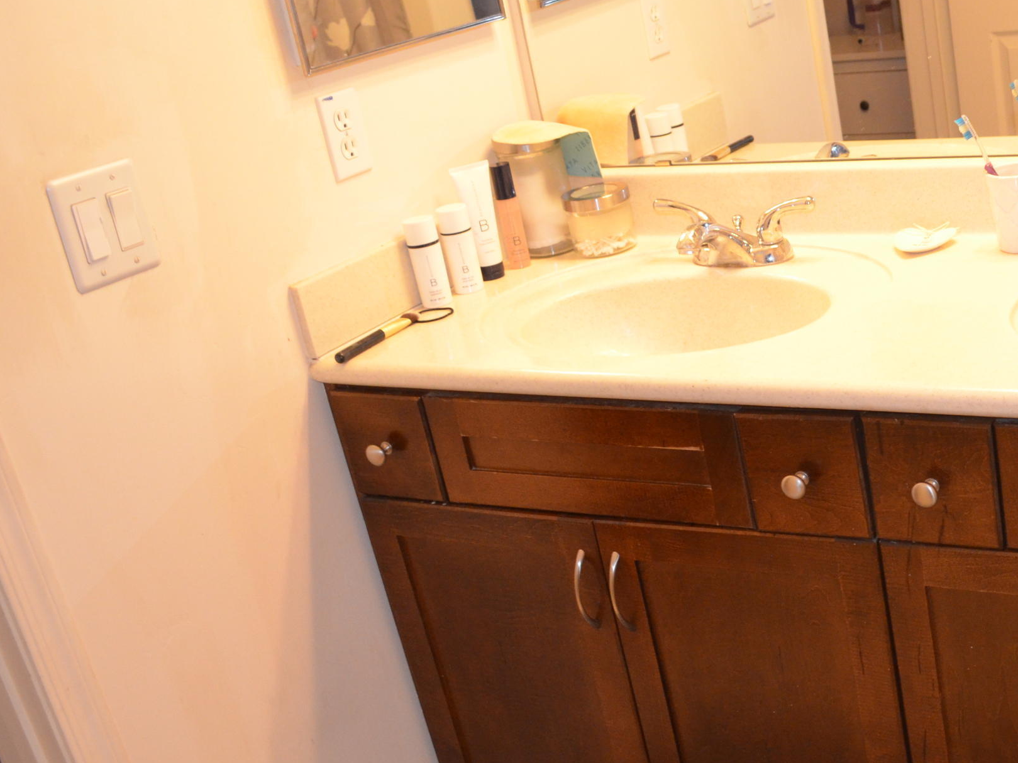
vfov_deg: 30.3
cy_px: 394
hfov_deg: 37.8
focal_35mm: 48
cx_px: 859
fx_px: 1411
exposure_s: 1/60
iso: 1400
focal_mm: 18
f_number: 3.5
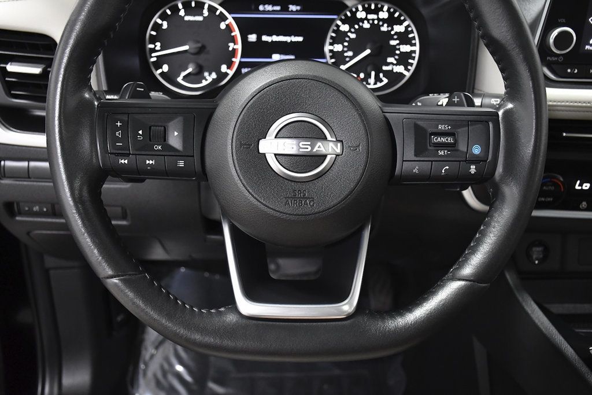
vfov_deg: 34.2
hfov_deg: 49.5
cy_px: 198
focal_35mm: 39
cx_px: 296
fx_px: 641
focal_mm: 26
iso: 2500
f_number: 4.5
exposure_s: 1/100
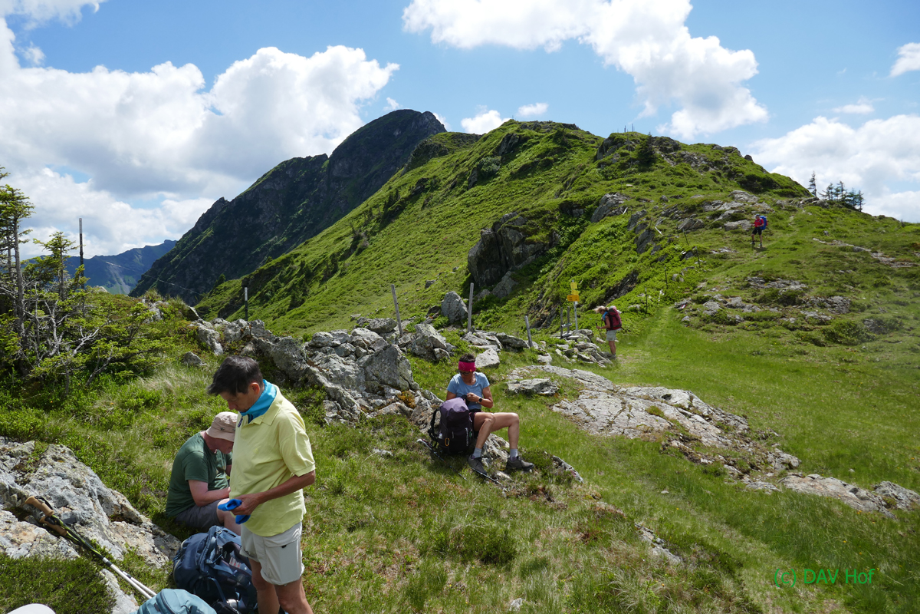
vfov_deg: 51.3
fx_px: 639
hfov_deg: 71.5
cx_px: 460
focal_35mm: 25
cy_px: 307
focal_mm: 9.1
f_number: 4.5
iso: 125
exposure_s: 1/1000
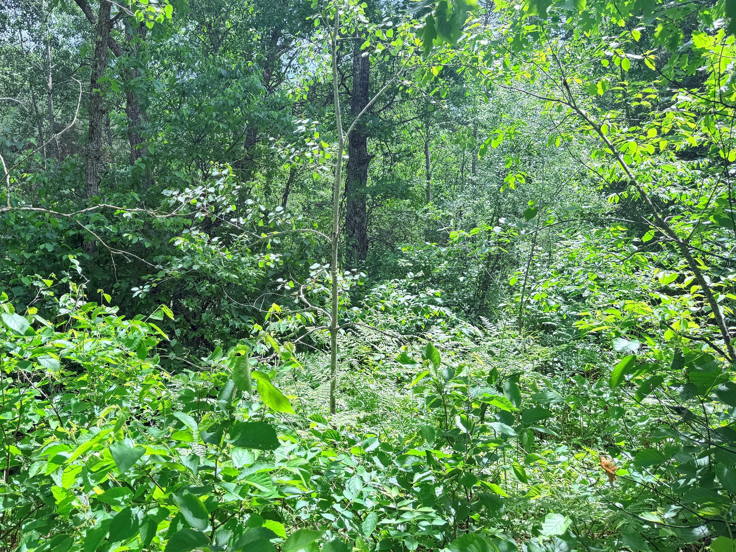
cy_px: 230
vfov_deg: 48.0
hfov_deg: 61.1
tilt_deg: +7.6
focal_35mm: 29
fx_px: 617
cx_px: 292
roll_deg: +0.2
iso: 100
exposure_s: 1/543
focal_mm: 6.76
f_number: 1.78
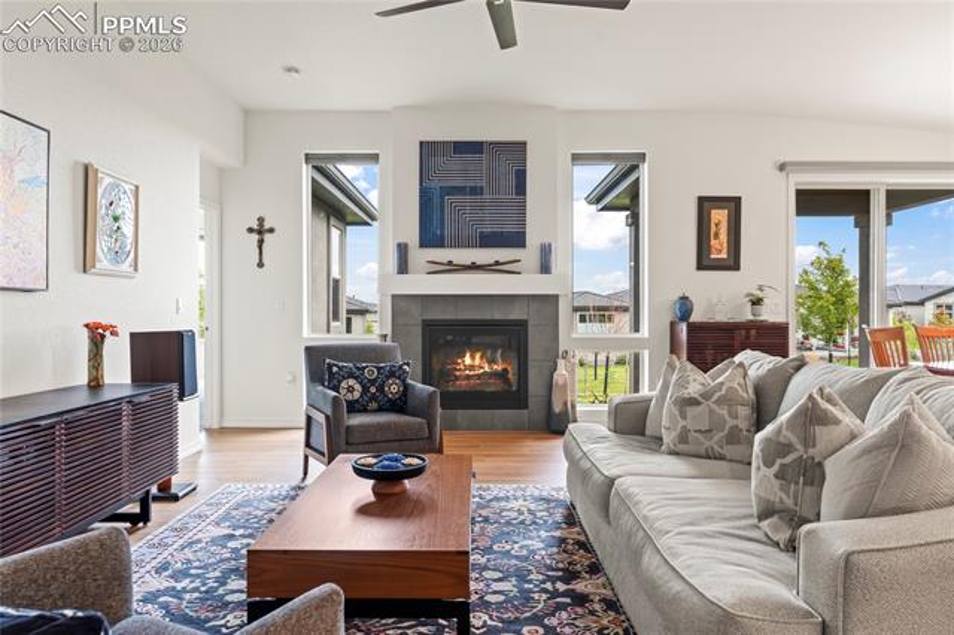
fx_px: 636
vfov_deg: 53.1
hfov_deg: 73.8
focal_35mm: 24
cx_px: 477
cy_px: 318
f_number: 8
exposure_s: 1/6
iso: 500
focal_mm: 24
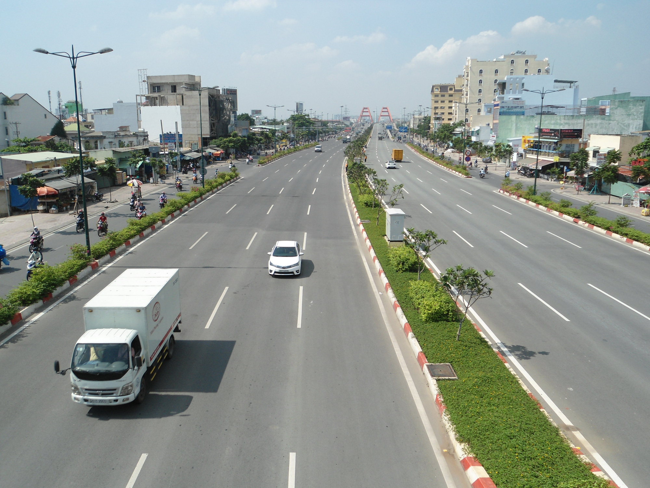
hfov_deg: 58.4
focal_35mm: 31
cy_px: 244
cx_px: 325
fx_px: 582
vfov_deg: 45.4
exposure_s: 1/160
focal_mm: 5.6
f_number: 8.5
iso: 80
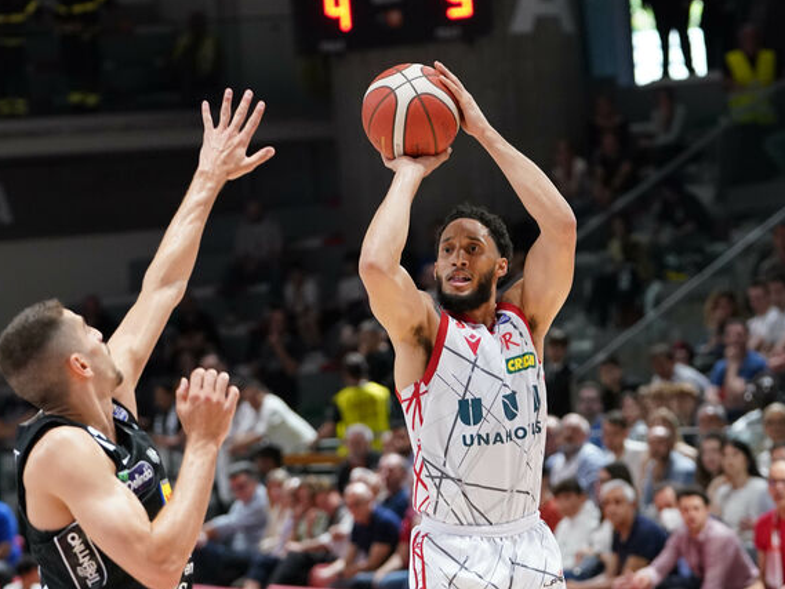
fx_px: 4242
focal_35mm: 187
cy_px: 377
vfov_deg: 7.9
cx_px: 415
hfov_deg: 10.6
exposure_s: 1/1250
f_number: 3.5
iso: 4000
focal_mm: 113
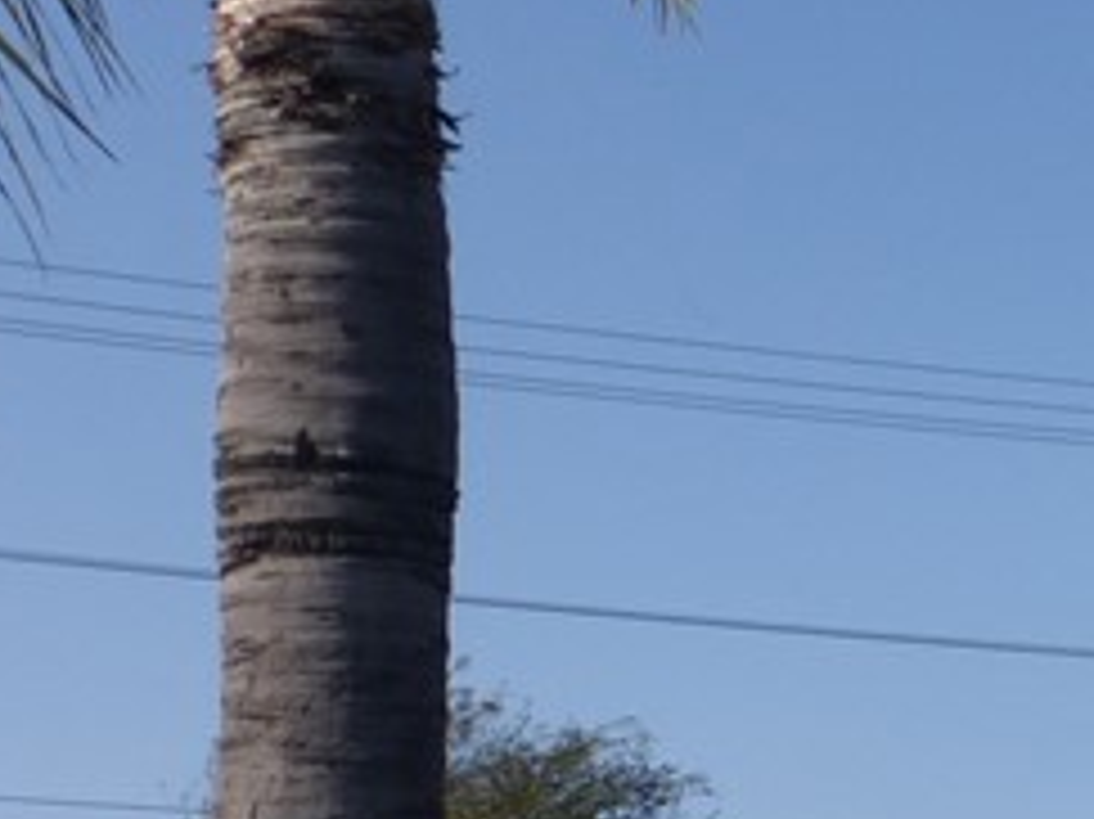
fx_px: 3601
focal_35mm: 114
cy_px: 810
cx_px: 2111
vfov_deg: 12.8
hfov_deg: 14.6
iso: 100
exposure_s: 1/1000
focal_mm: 4.8
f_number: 3.4
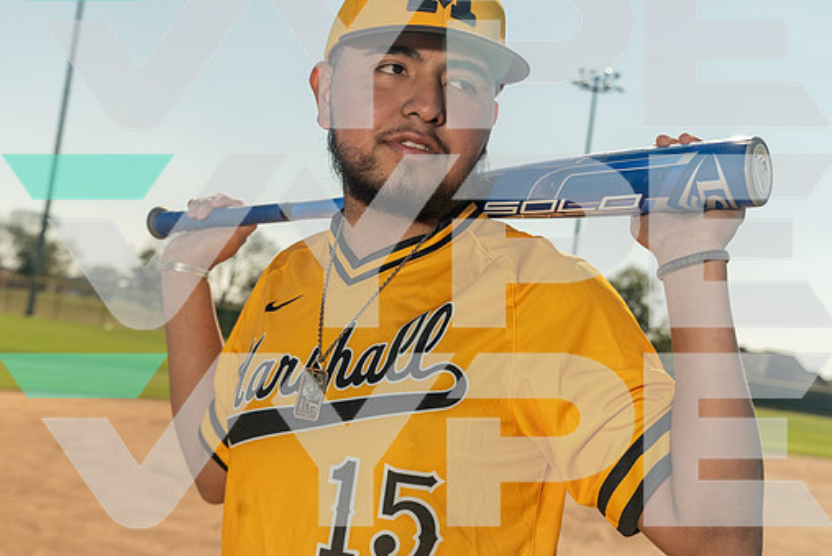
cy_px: 242
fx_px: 1110
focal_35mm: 48
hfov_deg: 41.1
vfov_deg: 28.1
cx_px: 420
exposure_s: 1/200
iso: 500
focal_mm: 42
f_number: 5.6
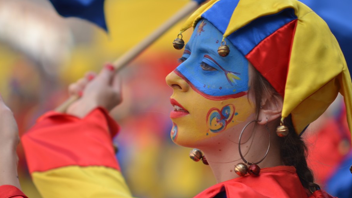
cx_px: 168
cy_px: 114
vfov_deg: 4.5
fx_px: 2502
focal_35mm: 268
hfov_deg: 8.0
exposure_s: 1/400
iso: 100
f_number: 2.8
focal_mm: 150
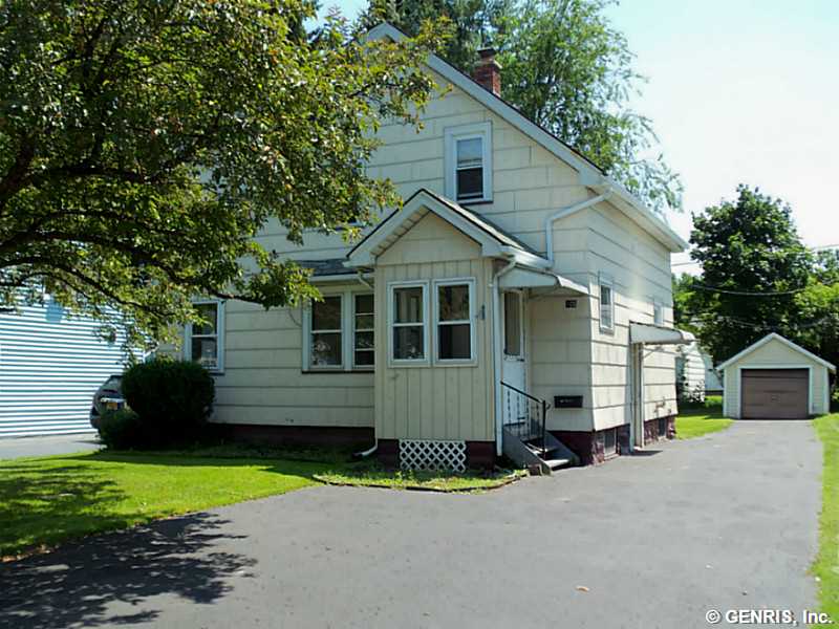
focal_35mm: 38
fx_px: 921
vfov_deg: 37.7
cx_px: 420
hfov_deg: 49.0
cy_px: 314
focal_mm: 6.7
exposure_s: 1/320
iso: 80
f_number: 3.7
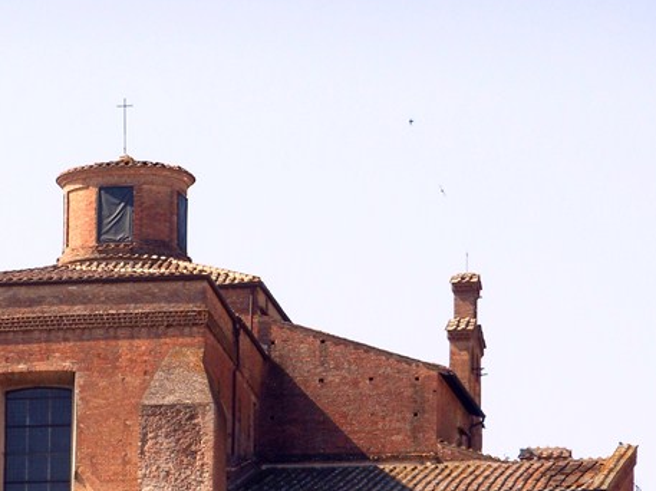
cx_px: 96
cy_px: 533
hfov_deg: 4.7
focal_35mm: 424
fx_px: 8029
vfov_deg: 3.5
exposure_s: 1/200
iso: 80
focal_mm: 34
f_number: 5.6
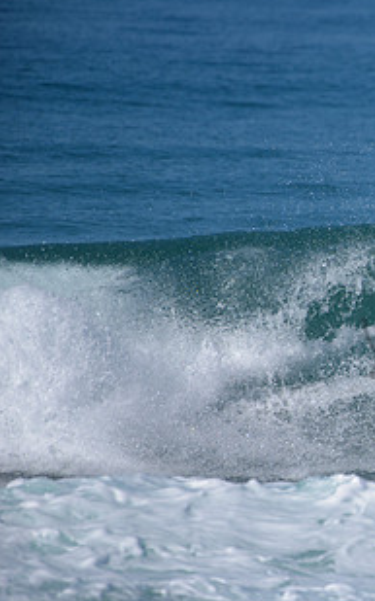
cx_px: 562
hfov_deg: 1.4
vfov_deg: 2.2
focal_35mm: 956
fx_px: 15640
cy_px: 332
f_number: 5.6
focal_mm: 500
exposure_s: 1/2000
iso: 140
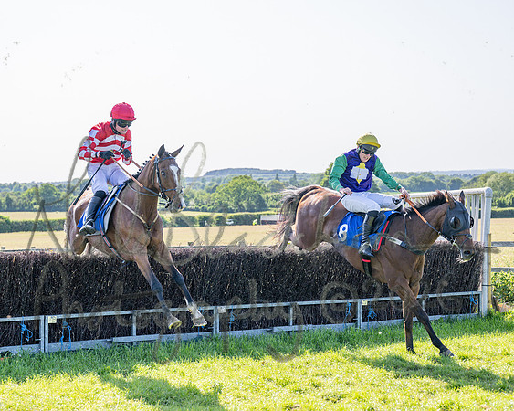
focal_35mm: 82
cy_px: 204
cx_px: 217
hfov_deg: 23.3
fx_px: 1245
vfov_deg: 18.7
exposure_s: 1/1600
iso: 200
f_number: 4
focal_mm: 70
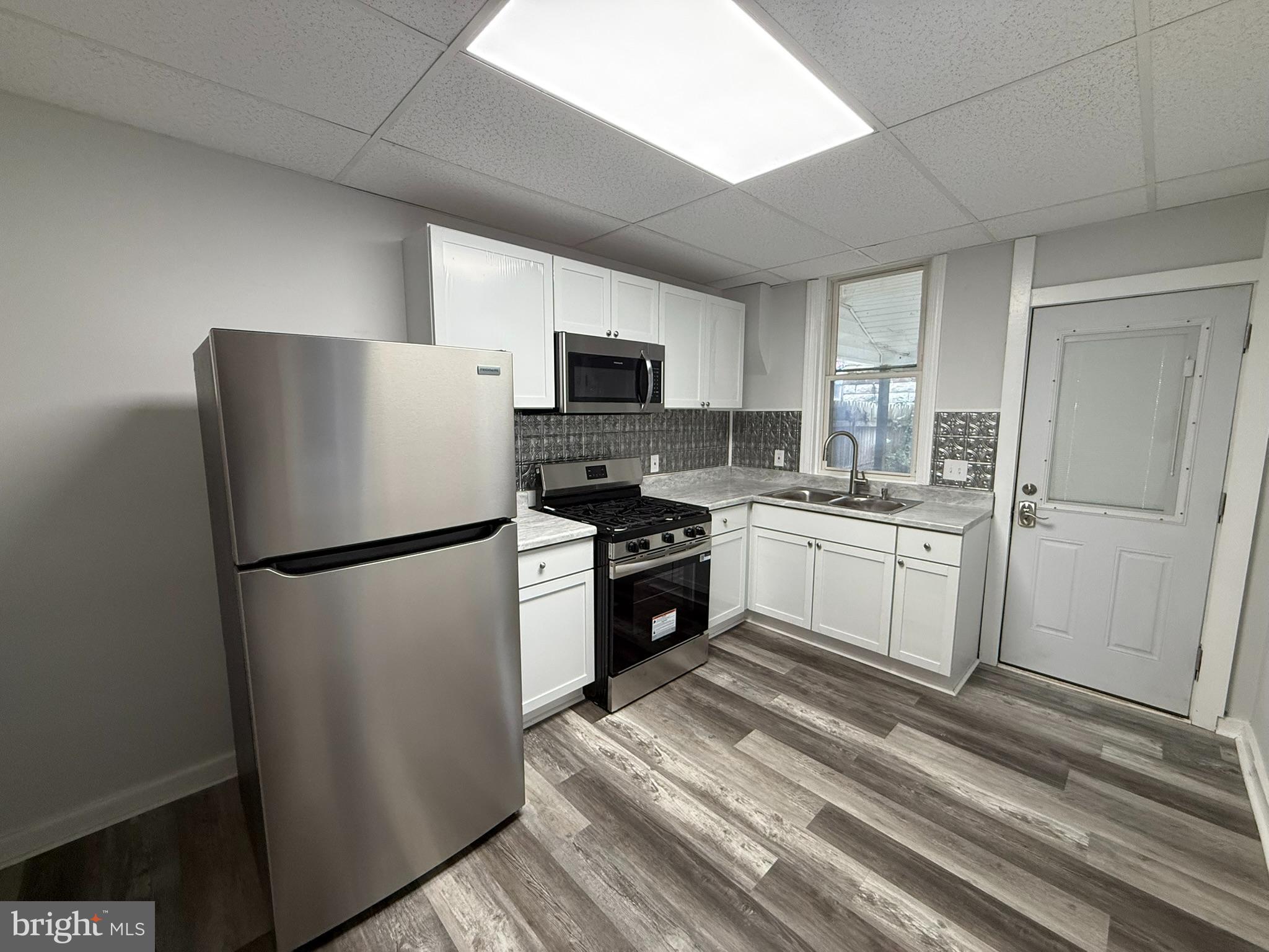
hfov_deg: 102.1
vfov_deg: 85.7
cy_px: 476
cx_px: 634
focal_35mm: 14
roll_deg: -0.2
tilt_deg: -7.5
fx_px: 513
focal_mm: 2.22
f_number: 2.2
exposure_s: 1/120
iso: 200
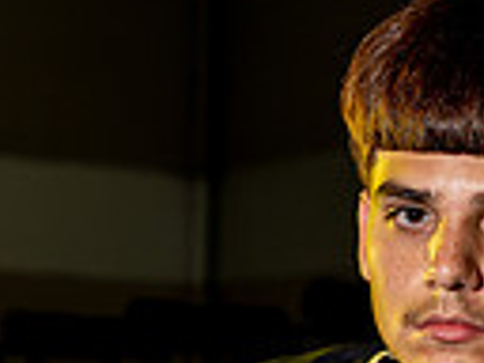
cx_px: 386
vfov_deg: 6.5
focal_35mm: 219
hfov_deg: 9.0
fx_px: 3062
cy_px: 794
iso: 250
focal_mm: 65
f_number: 5.6
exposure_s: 1/250
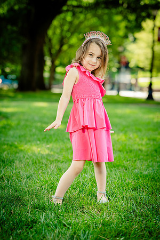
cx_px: 80
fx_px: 567
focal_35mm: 85
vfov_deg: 23.9
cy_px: 120
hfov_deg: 16.1
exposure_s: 1/200
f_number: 2.8
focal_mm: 85
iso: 125
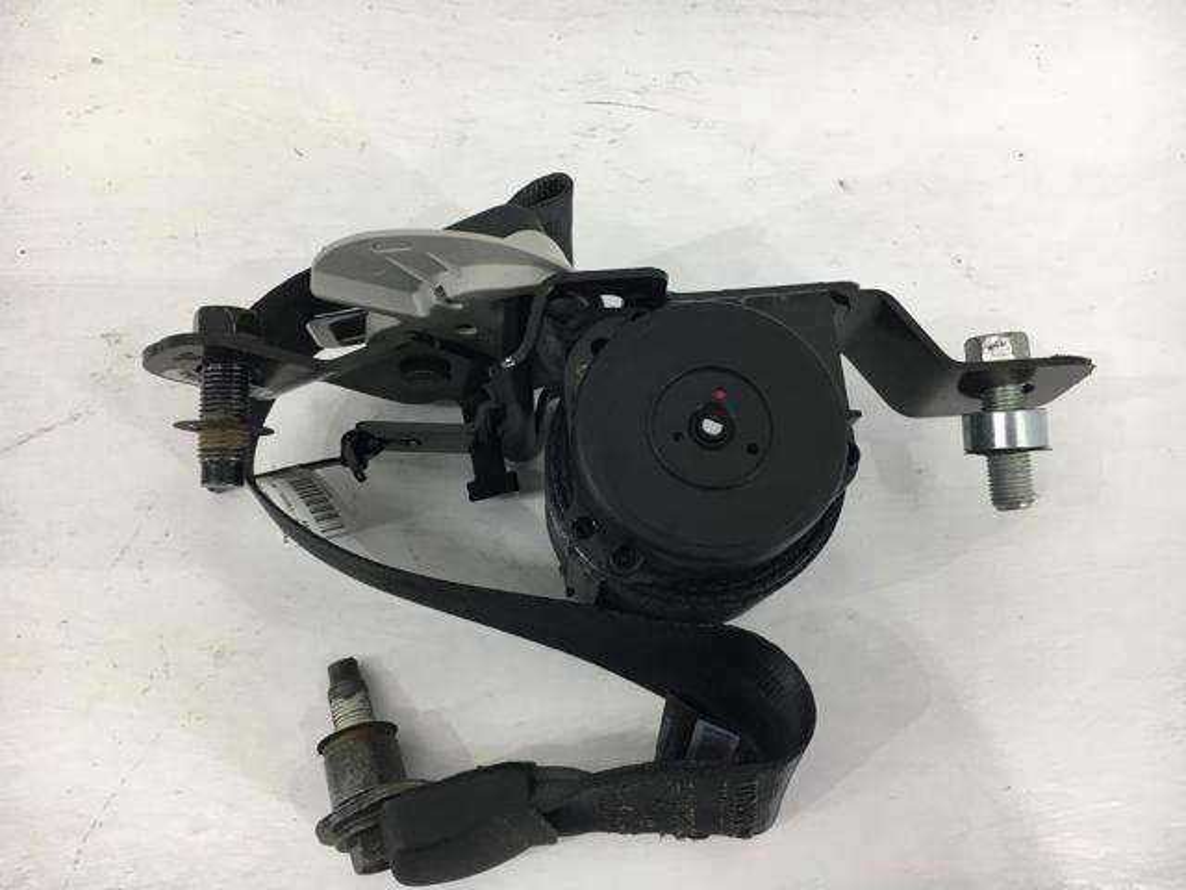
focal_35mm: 29
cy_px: 445
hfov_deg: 61.7
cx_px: 593
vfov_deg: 48.2
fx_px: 994
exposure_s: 1/33
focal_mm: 4.15
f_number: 2.2
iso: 25
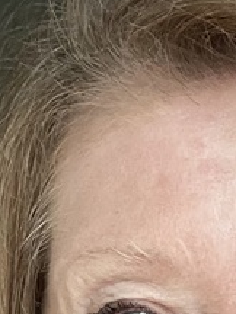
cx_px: 271
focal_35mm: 111
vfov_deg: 16.7
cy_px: 414
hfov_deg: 13.0
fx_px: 1009
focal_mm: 2.71
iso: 200
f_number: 2.2
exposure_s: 1/60
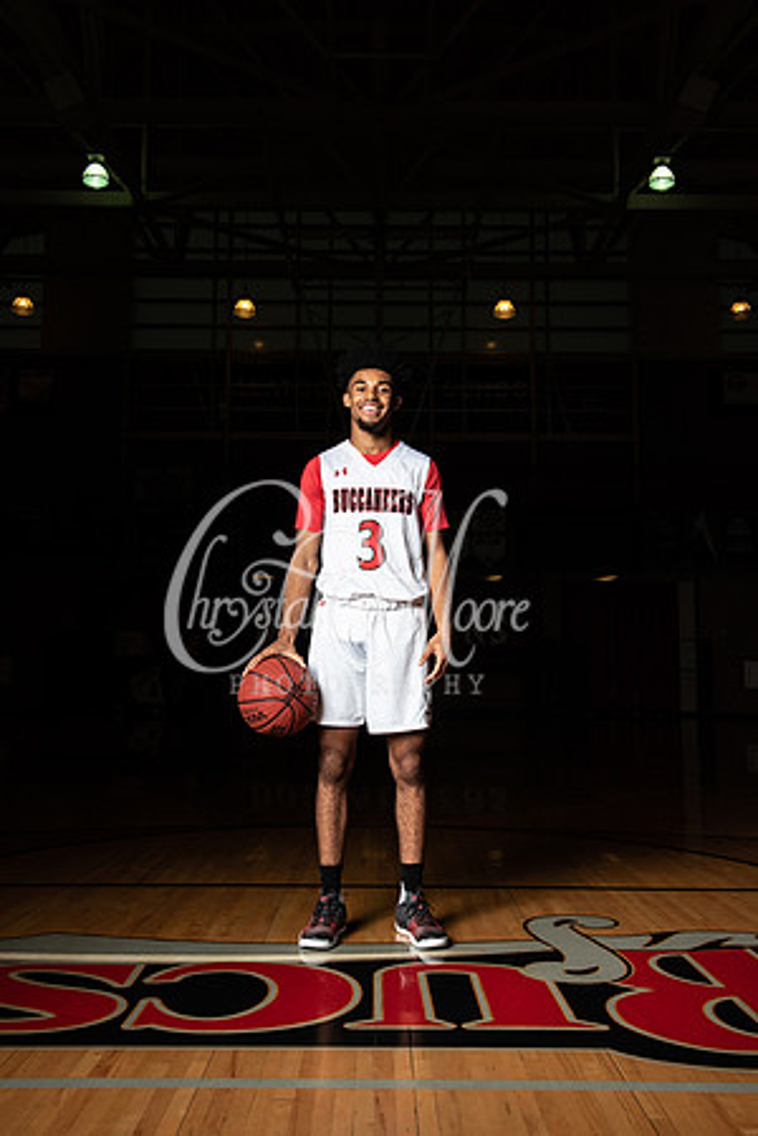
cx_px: 379
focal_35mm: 35
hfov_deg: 37.9
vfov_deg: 54.4
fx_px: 1105
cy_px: 568
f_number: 14
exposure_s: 1/200
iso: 320
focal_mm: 35
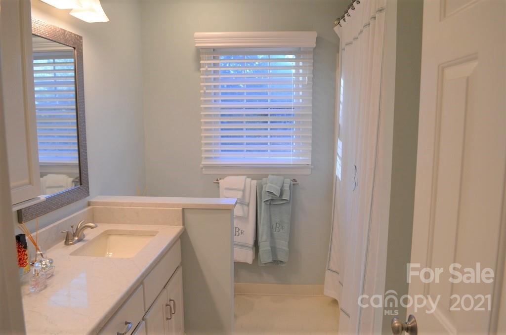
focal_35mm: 27
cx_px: 253
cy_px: 168
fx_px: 379
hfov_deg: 67.5
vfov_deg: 47.7
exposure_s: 1/80
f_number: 4.5
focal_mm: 18
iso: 400
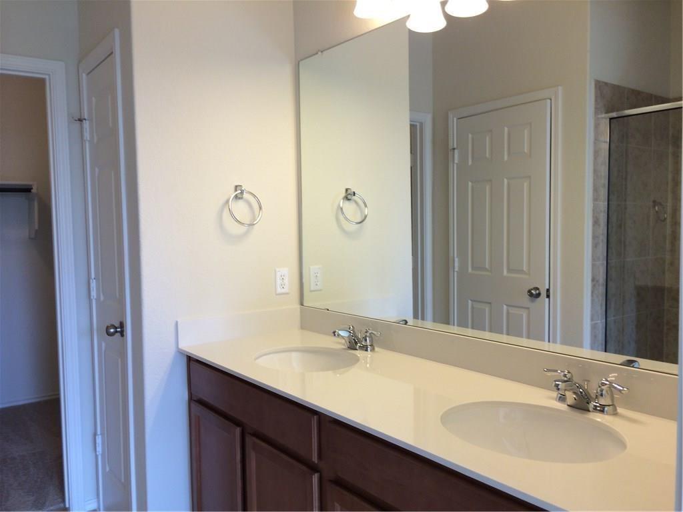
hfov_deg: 60.0
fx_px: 592
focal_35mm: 30
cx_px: 342
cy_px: 256
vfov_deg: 46.8
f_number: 2.2
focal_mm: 4.12
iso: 50
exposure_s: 1/60
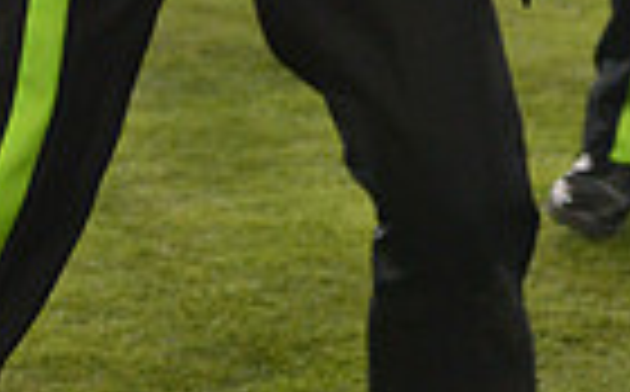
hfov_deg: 5.8
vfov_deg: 3.6
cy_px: -599
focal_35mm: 360
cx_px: 272
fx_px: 6171
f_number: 5.6
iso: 2000
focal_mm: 110
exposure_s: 1/640
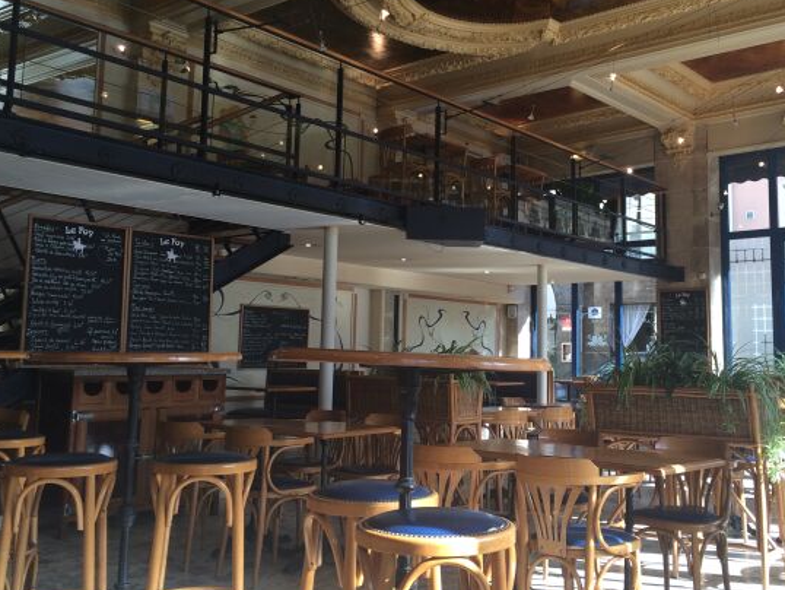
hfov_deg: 47.7
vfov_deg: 36.7
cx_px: 457
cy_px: 245
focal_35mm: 39
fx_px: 885
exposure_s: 1/122
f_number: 2.2
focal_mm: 4.12
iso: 32
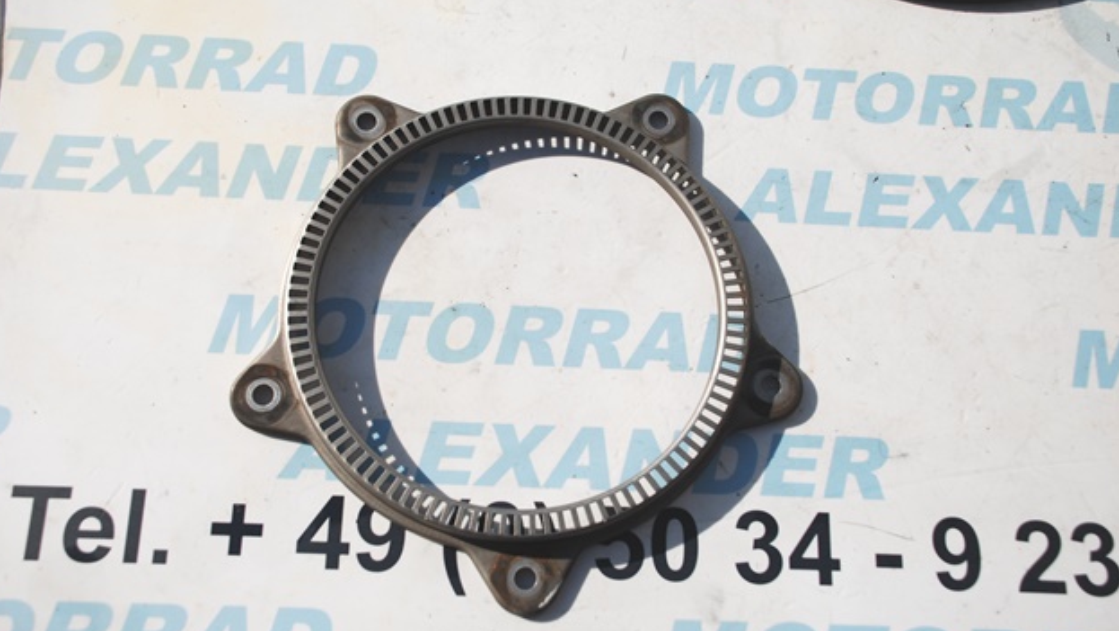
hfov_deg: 48.3
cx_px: 551
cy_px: 306
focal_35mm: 42
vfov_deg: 28.4
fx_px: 1247
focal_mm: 26
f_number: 4
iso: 100
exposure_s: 1/1250
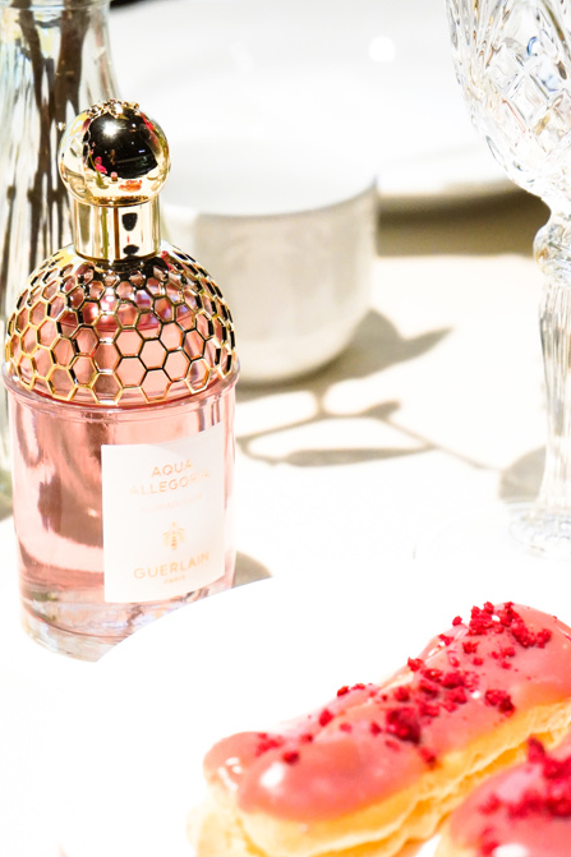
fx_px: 2571
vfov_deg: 18.8
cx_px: 332
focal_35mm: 108
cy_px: 609
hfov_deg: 12.7
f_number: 5.6
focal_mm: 70
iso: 8000
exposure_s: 1/100
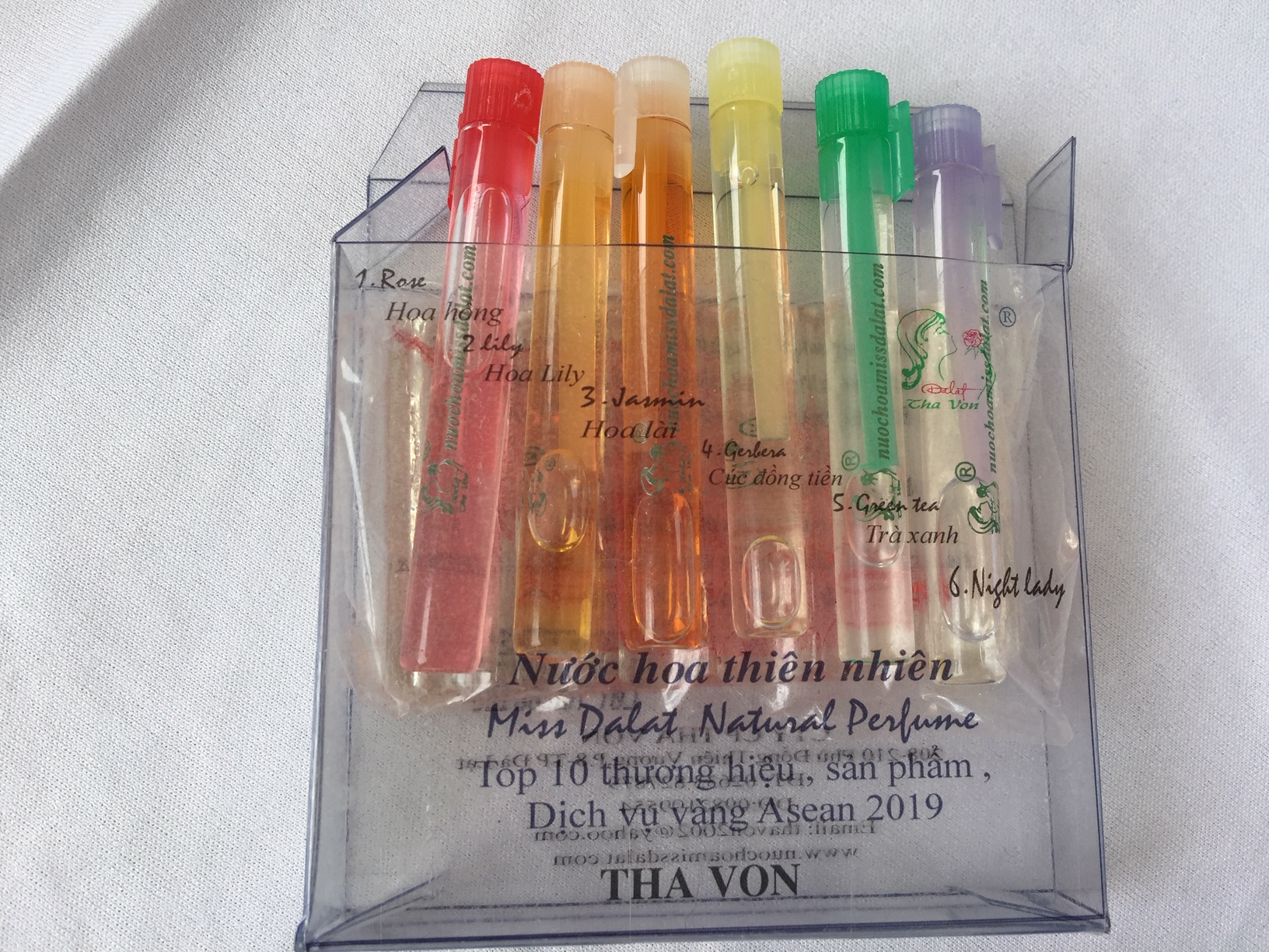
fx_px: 1063
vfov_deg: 48.2
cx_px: 634
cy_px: 476
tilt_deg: -80.4
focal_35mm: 29
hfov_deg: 61.7
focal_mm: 4.15
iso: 32
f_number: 2.2
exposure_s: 1/196
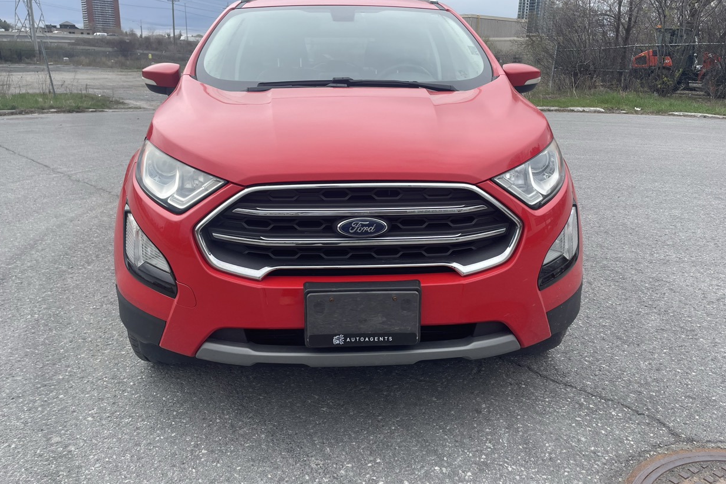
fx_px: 565
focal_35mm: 28
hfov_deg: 65.5
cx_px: 363
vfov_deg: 46.3
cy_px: 207
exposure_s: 1/1366
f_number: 1.6
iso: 32
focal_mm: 4.2
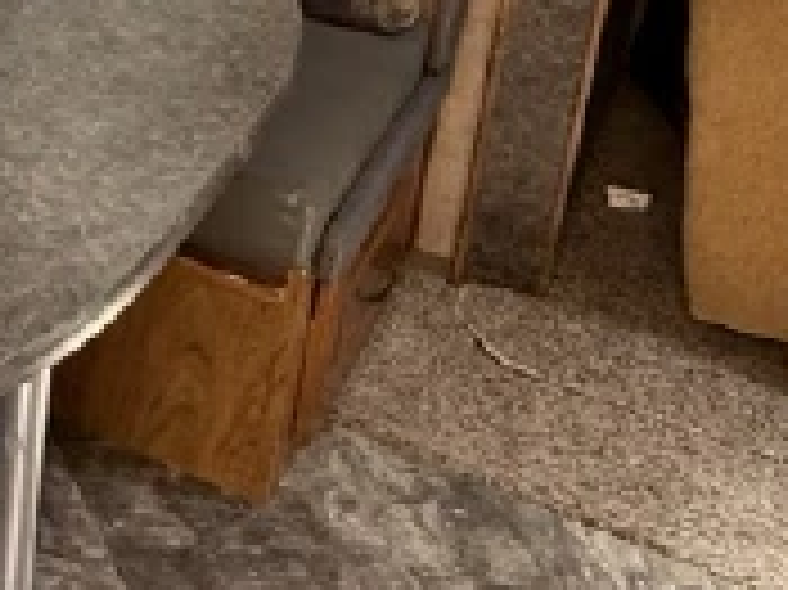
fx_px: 1456
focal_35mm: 64
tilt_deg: -21.4
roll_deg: +0.1
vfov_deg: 21.5
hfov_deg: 26.4
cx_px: -198
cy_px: -90
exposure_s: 1/99
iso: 250
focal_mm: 2.22
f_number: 2.2
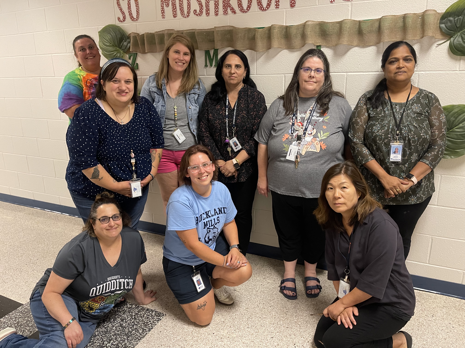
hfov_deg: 69.4
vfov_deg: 54.9
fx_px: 336
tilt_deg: -16.4
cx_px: 232
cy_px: 174
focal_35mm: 25
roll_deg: +0.4
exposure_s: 1/60
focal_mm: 5.1
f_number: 1.6
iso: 500
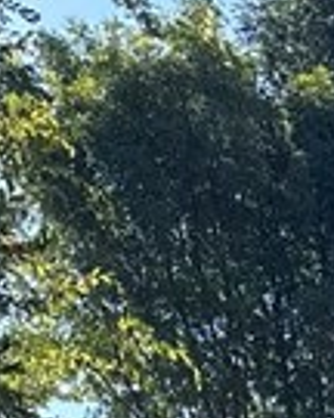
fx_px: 2199
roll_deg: -1.3
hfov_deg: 8.1
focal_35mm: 178
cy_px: 1452
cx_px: 773
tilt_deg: -7.8
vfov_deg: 8.2
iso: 100
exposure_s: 1/2445
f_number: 1.78
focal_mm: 6.76
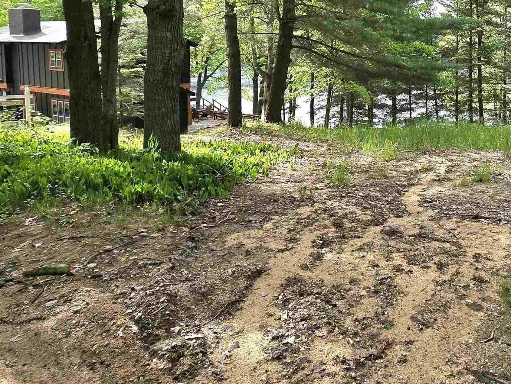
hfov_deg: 57.4
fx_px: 428
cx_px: 403
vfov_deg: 46.4
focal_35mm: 29
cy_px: 93
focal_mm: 2.2
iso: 50
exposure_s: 1/909
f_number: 2.2
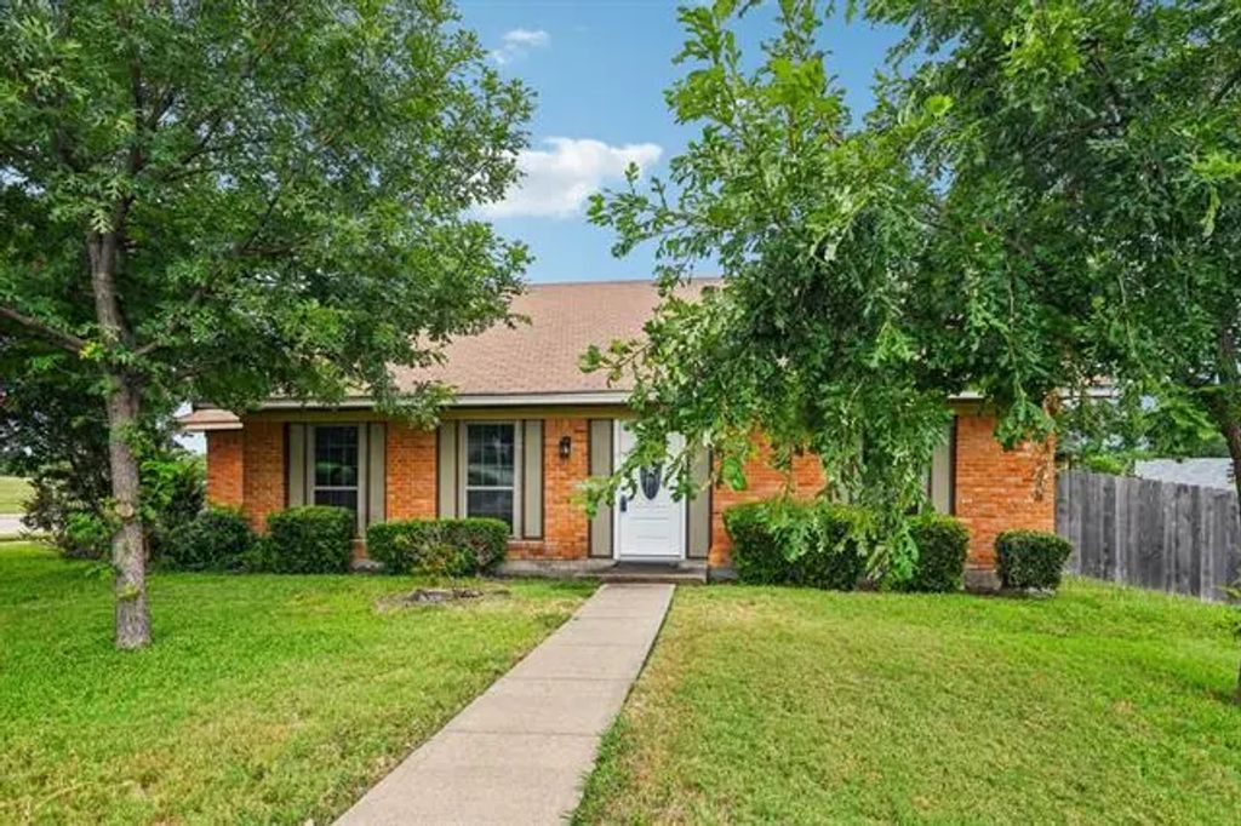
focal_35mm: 19
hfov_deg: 86.9
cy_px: 413
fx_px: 655
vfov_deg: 64.5
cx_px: 620
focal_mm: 19
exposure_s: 1/320
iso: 400
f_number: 8
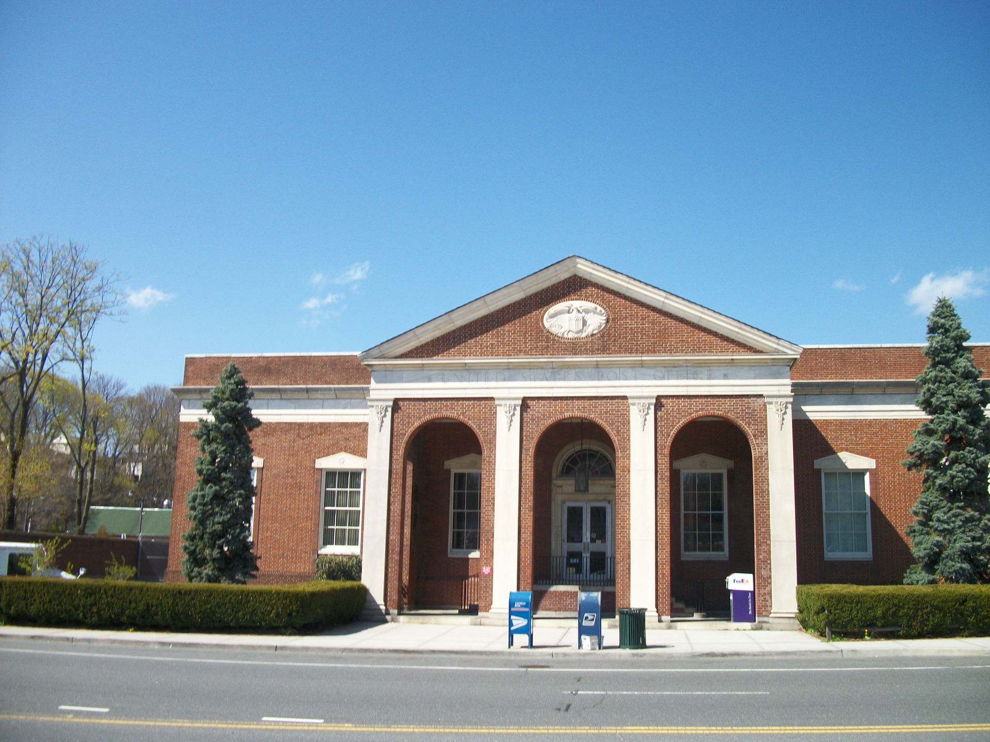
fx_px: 915
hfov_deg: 56.8
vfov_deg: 44.2
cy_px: 371
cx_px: 495
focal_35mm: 32
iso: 80
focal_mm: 5.7
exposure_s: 1/125
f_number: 8.8
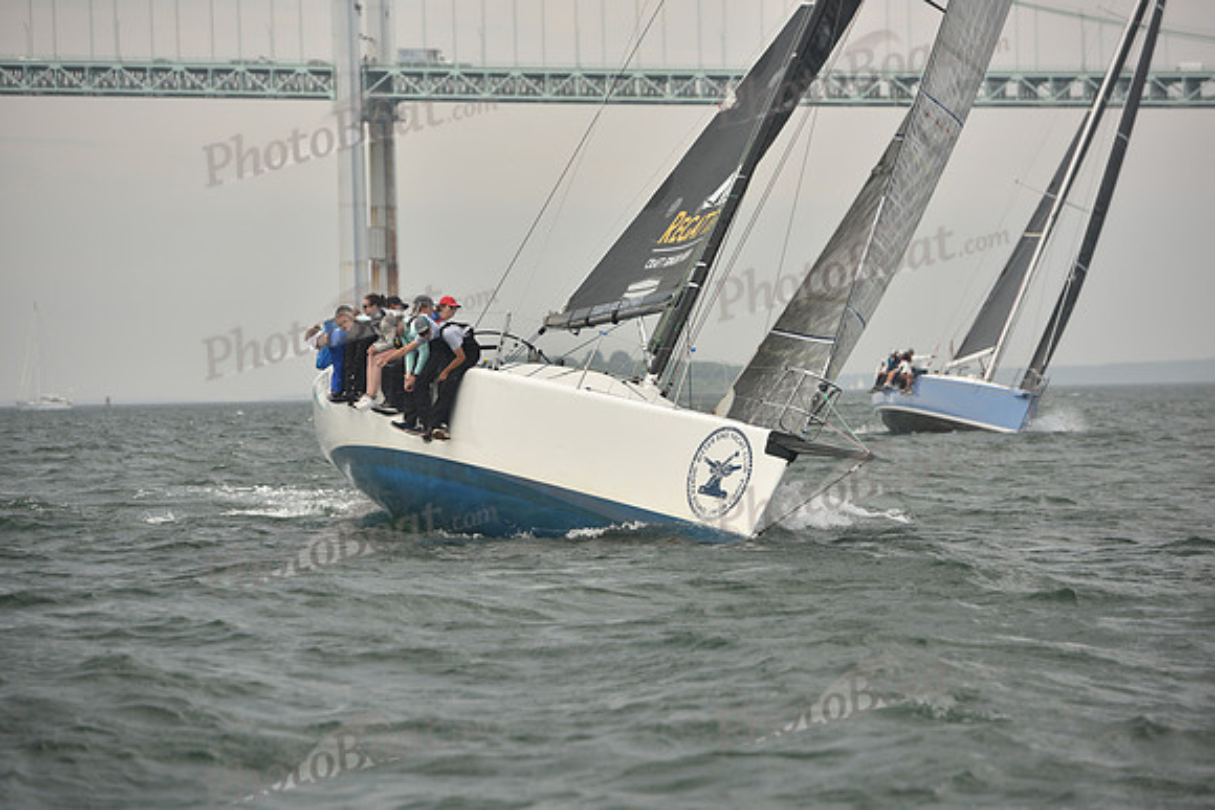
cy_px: 405
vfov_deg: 8.9
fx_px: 5232
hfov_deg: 13.2
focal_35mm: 155
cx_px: 608
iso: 250
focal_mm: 155
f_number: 5
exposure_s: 1/500
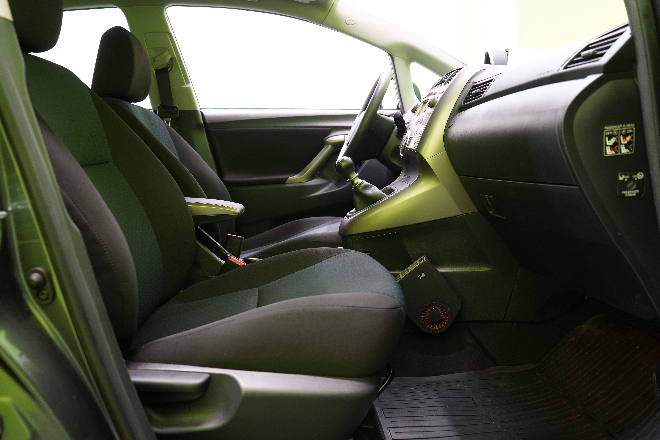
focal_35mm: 28
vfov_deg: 46.4
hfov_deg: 65.5
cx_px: 330
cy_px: 220
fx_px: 513
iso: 2000
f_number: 5
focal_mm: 28
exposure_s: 1/20
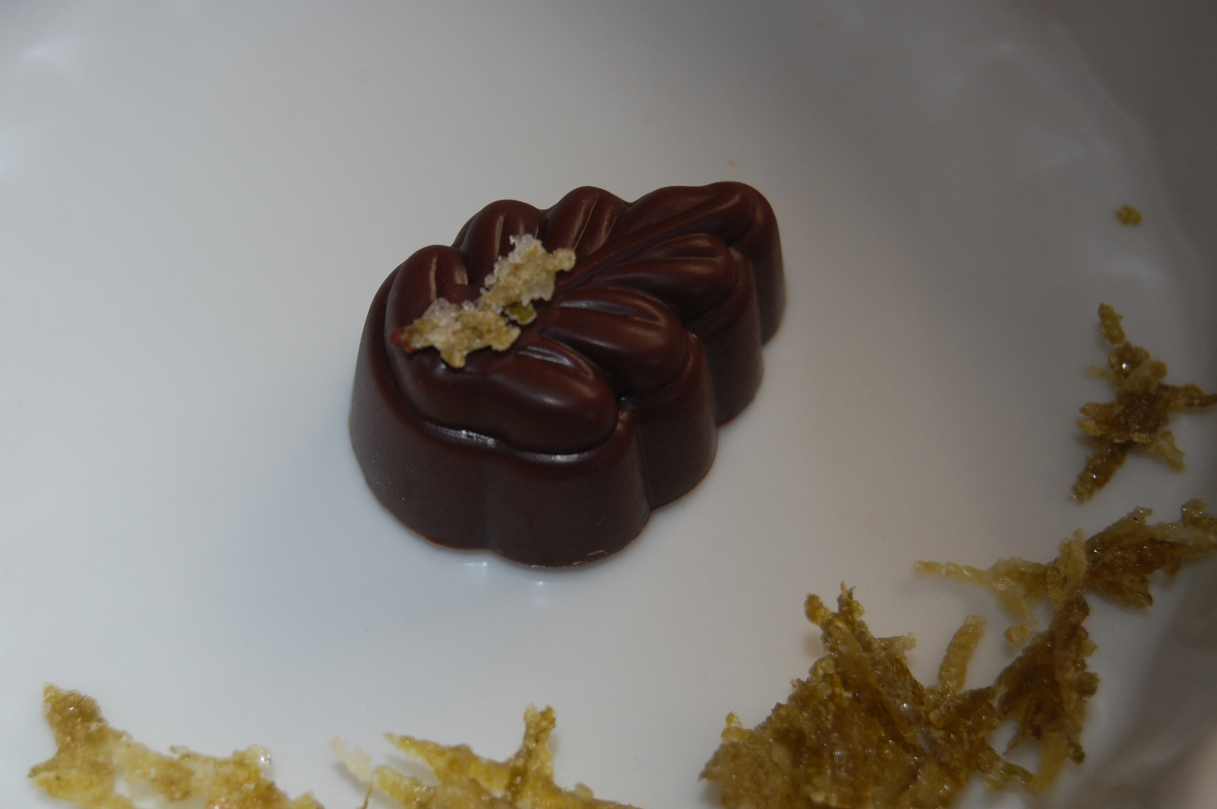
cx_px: 607
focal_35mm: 85
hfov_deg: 24.1
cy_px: 402
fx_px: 2854
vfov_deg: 16.1
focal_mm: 55
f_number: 5.6
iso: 400
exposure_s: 1/60
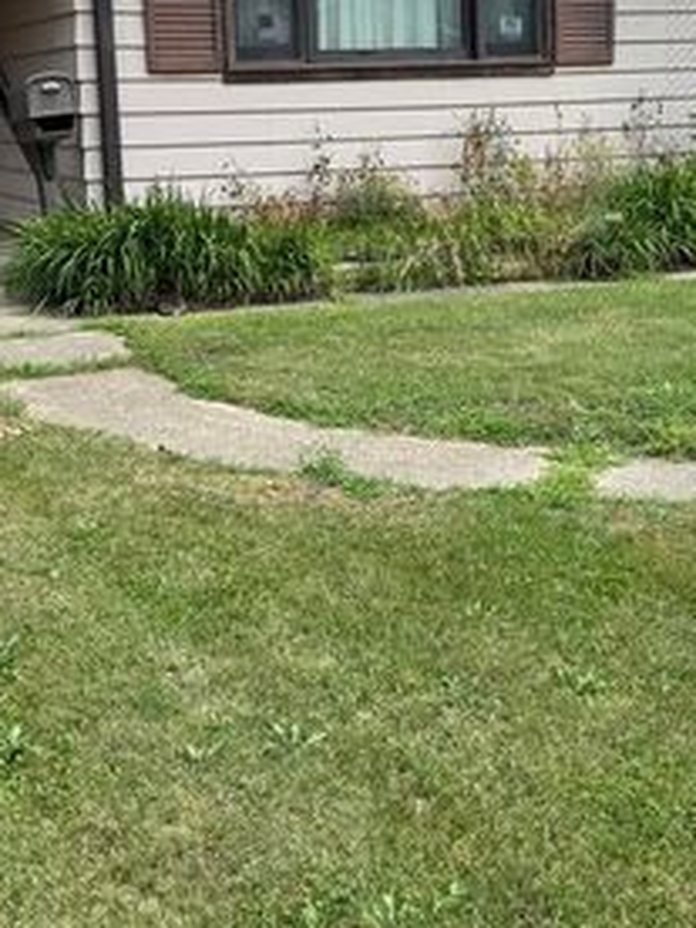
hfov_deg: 25.2
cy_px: 338
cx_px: 430
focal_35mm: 58
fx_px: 1555
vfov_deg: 33.0
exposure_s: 1/1923
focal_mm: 6.76
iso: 80
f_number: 1.78
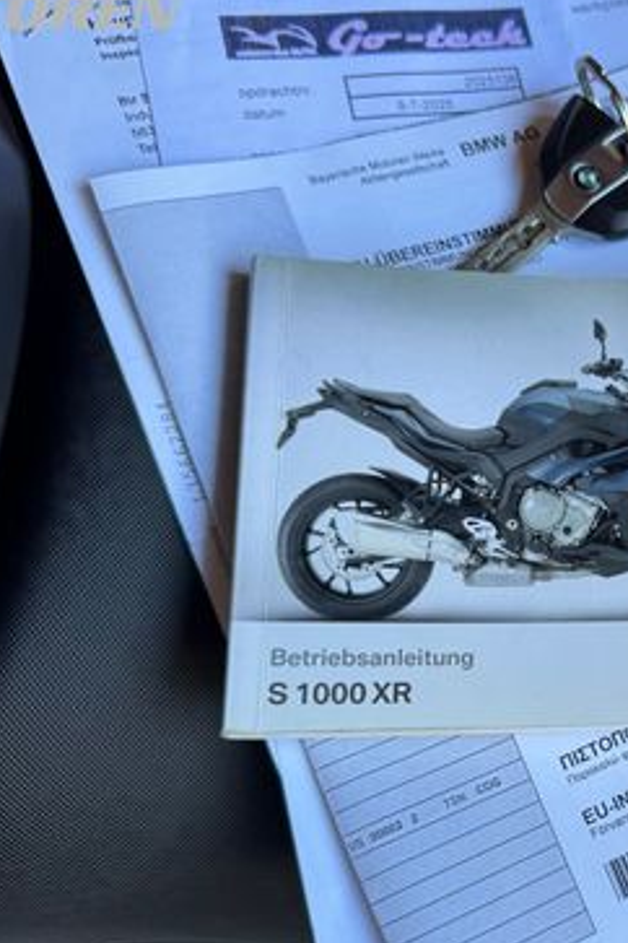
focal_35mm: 44
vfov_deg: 44.4
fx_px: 1151
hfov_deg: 27.8
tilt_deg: -65.5
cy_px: 540
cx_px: 693
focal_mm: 6.76
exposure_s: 1/121
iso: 64
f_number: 1.78
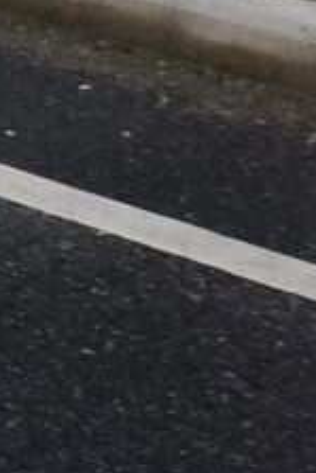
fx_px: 1551
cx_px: -1518
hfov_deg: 5.4
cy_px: -258
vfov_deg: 15.8
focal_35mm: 118
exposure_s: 1/132
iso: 40
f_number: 1.9
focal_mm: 2.2
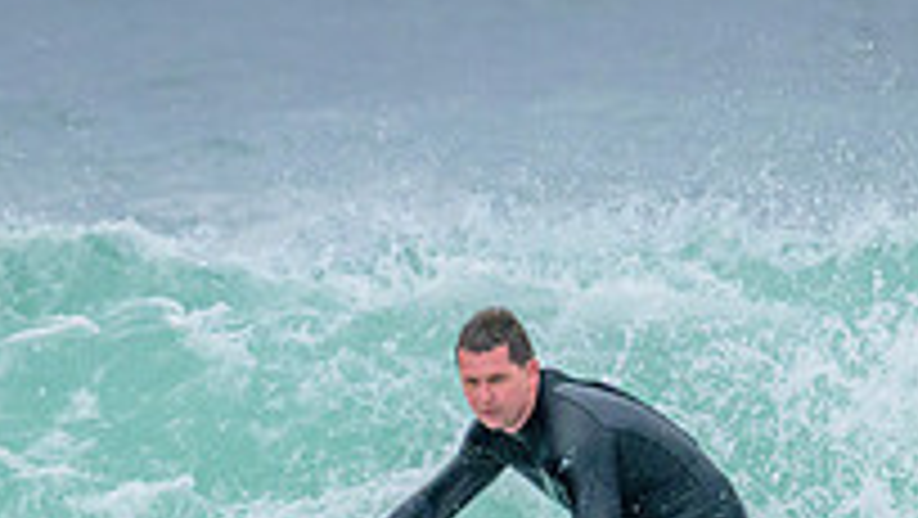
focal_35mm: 1638
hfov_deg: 1.3
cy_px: 678
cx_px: 504
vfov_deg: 0.7
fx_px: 39893
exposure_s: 1/1600
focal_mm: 550
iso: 2500
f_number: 11
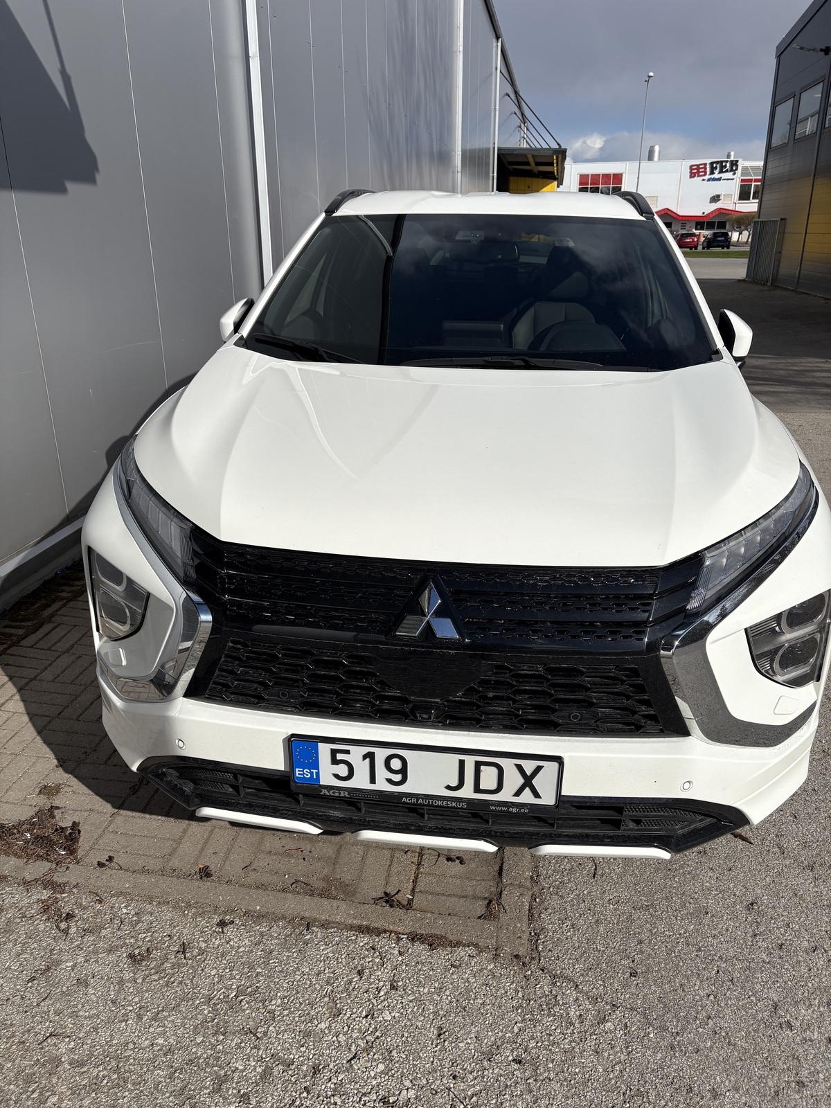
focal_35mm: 26
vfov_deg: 67.3
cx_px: 416
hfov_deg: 53.1
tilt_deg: -21.2
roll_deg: +0.5
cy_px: 554
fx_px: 832
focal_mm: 5.96
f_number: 1.6
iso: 50
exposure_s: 1/7813
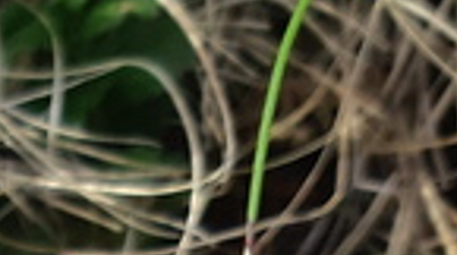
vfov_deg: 6.5
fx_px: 2020
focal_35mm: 167
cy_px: 819
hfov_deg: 11.7
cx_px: -430
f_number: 1.7
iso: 40
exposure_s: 1/466
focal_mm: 3.93
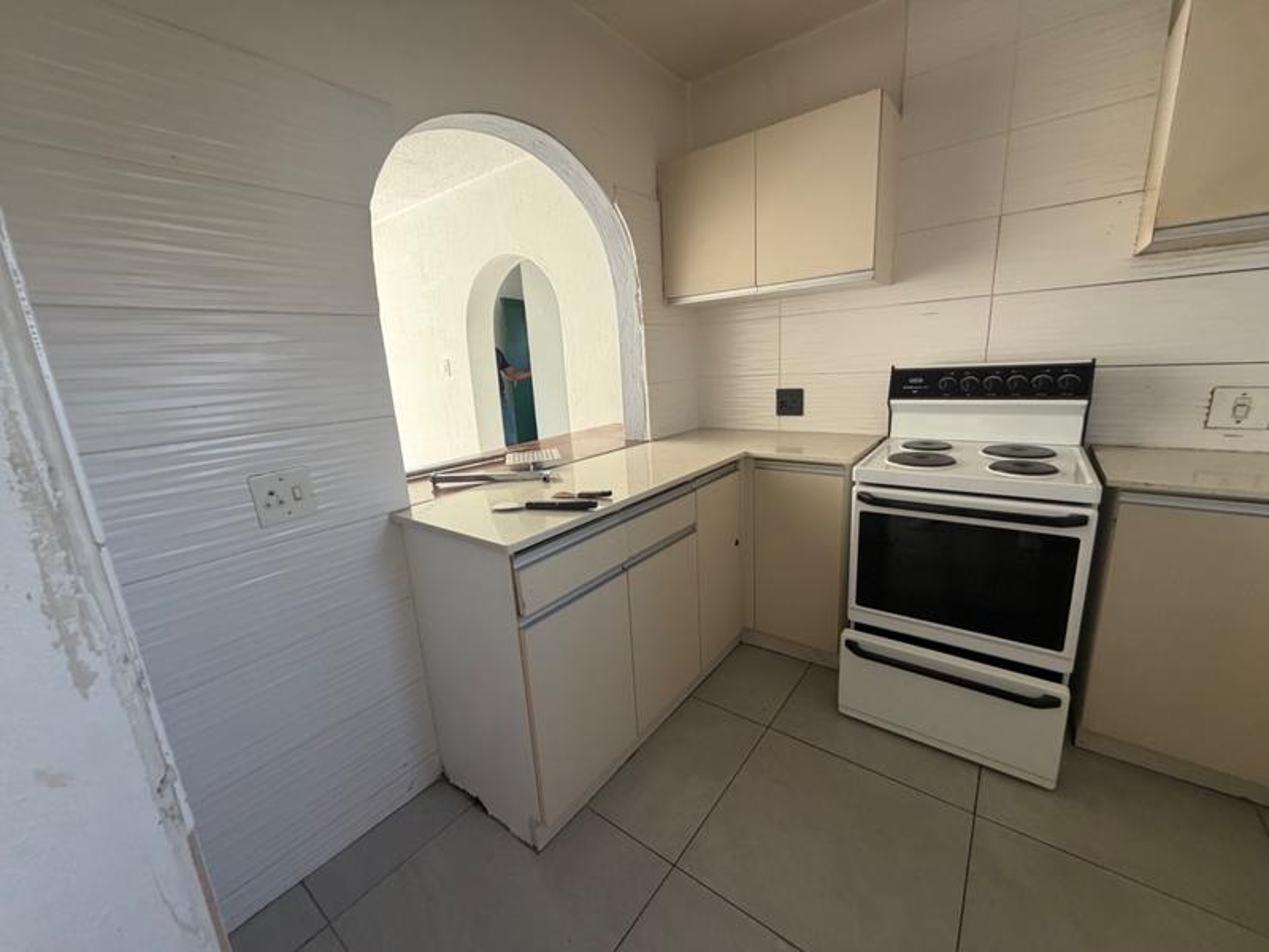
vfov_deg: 85.7
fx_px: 513
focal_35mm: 14
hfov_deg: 102.1
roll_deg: +4.5
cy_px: 476
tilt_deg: -12.9
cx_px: 634
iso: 200
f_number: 2.2
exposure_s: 1/121
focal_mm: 2.22
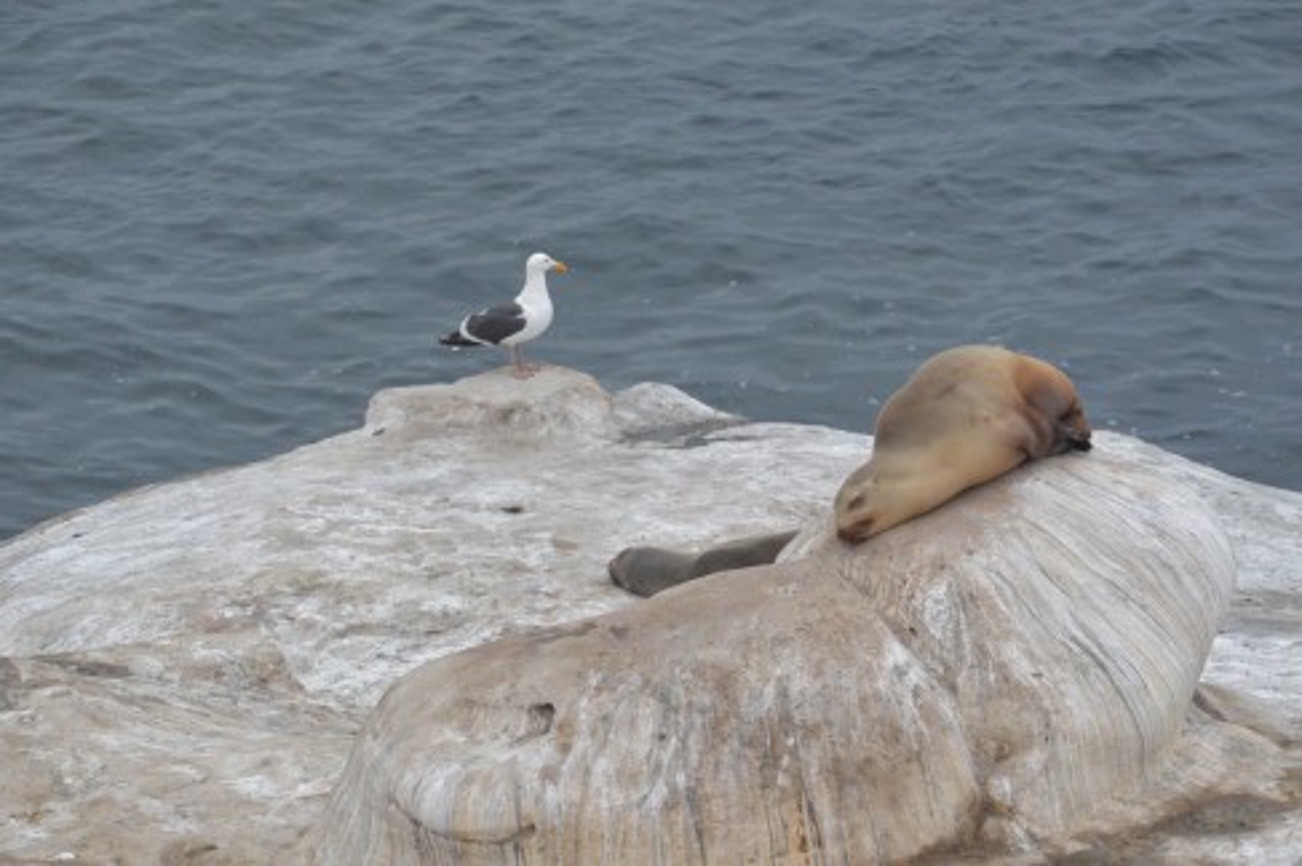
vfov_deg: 4.6
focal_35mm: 297
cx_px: 651
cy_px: 433
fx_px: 10734
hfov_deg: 6.9
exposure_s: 1/125
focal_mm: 110
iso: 500
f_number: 5.6
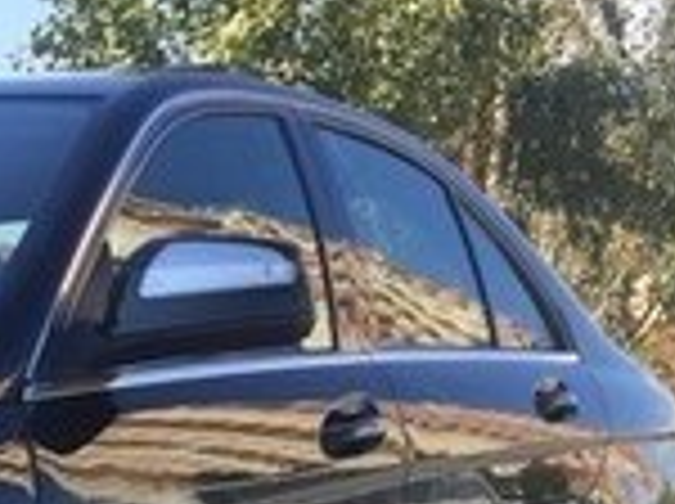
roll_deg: -2.8
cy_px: 1055
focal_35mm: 128
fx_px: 2492
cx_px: -360
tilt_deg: -15.9
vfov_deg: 10.5
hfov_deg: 14.3
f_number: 2.2
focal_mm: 4.15
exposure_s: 1/879
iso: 32
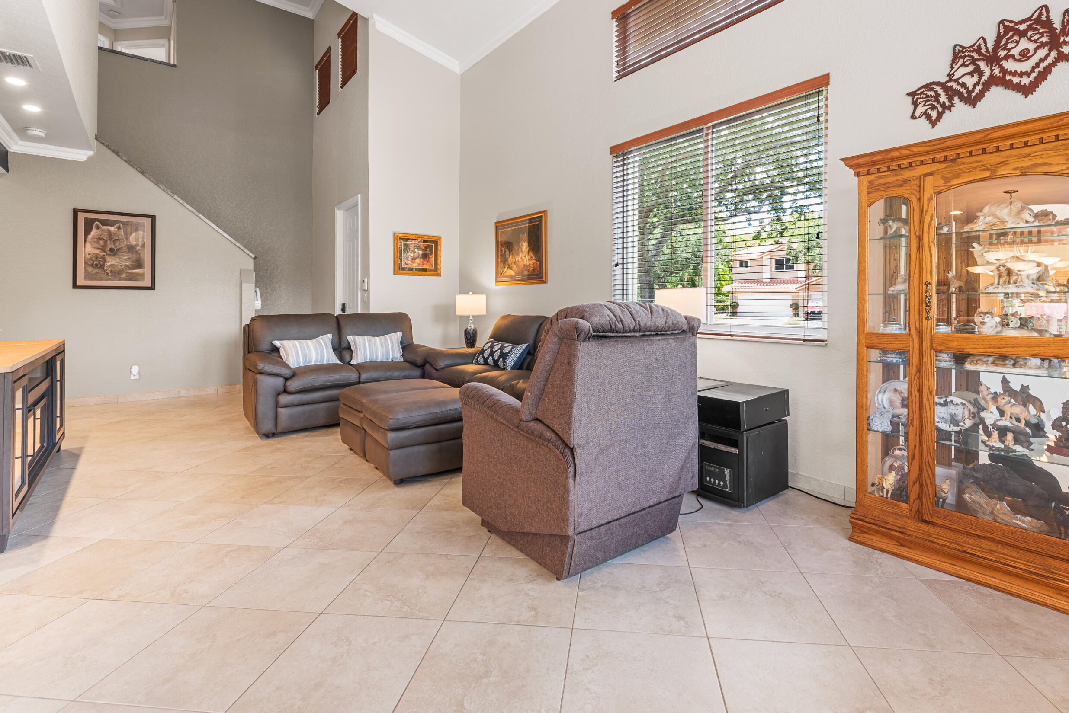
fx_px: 505
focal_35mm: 17
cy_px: 307
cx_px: 576
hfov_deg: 93.1
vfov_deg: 70.1
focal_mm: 14
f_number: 9
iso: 160
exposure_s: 1.6
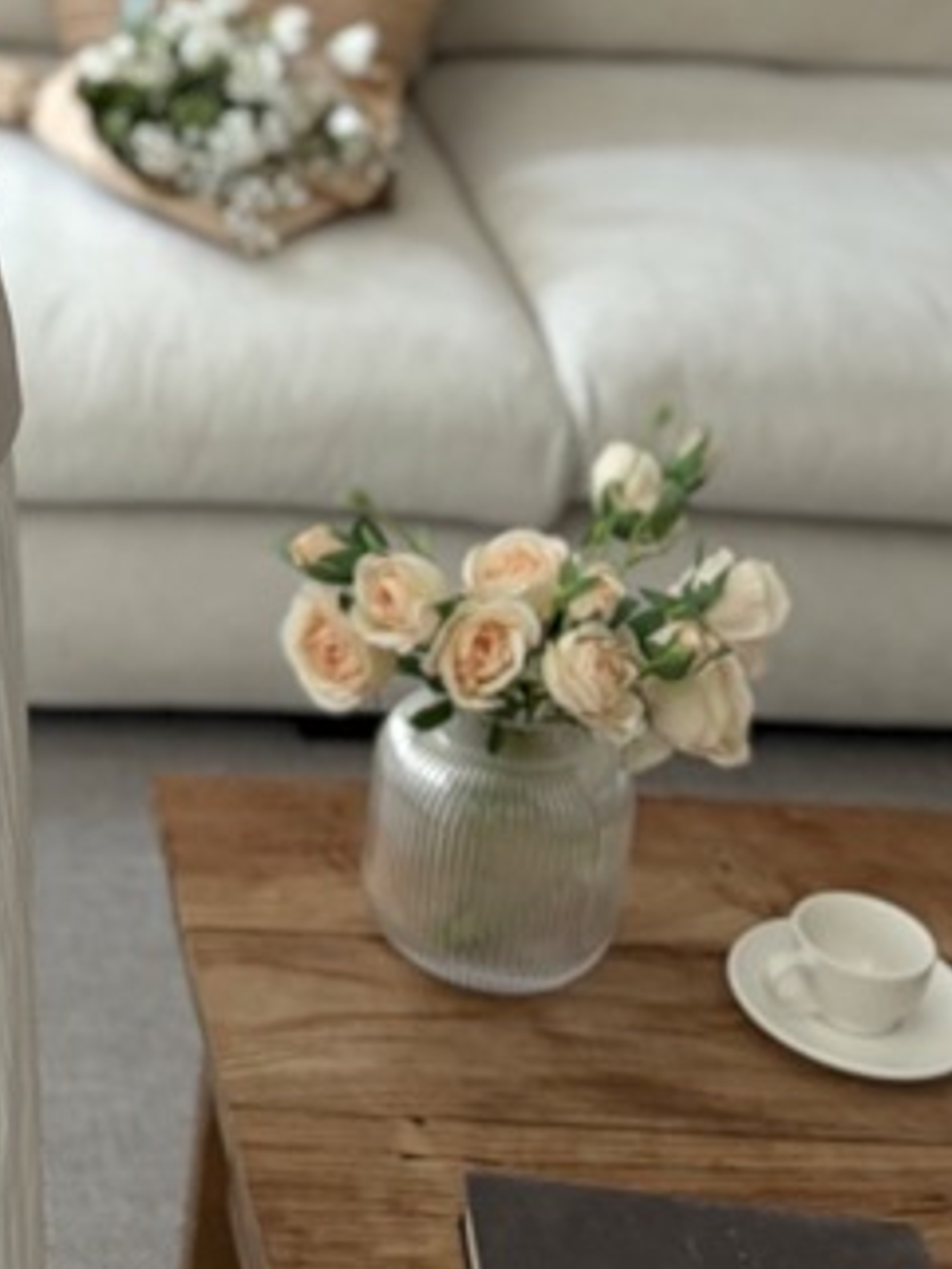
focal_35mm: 81
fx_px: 2968
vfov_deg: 22.8
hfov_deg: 16.8
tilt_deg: -15.0
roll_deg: -1.9
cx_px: -407
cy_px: -95
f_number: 1.6
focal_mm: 5.96
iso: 80
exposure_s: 1/147
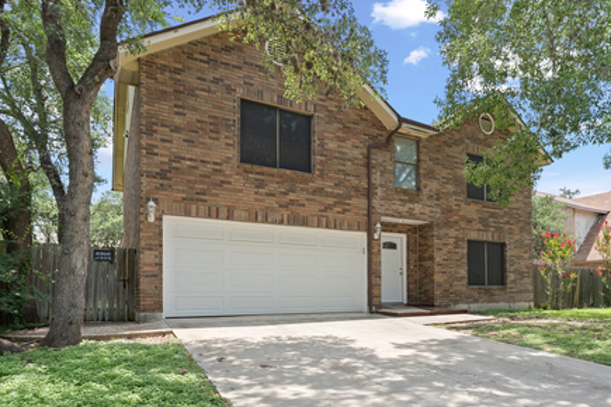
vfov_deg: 49.9
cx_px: 379
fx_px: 424
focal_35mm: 25
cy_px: 288
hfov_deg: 70.4
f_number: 8
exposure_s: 1/125
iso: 100
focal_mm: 17
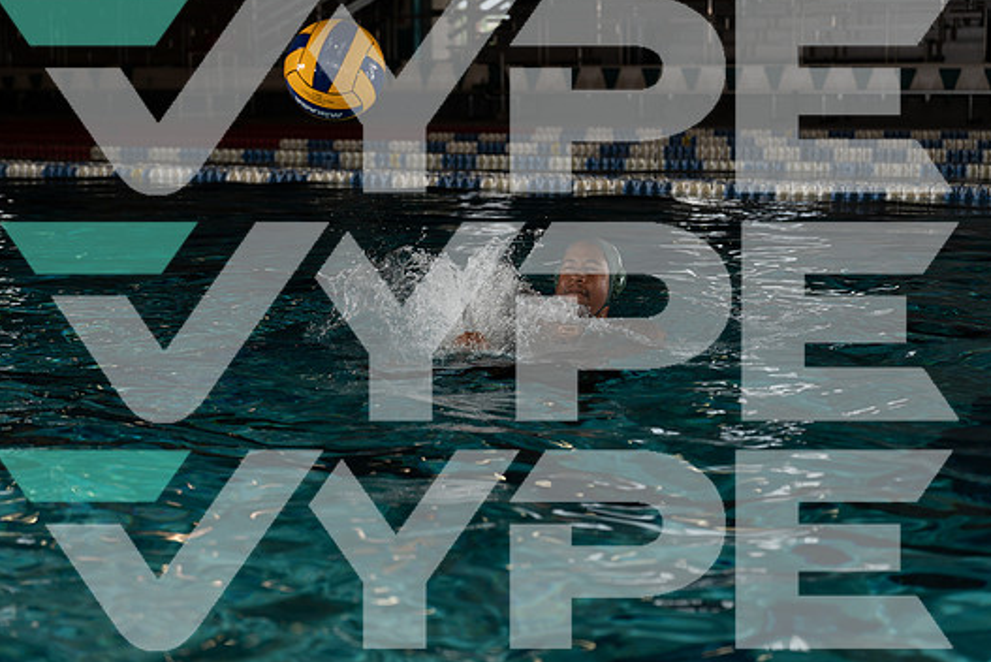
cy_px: 323
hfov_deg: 26.3
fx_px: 2121
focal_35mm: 77
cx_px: 480
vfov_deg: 17.7
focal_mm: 70
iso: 100
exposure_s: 1/250
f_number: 4
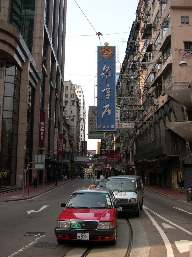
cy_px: 128
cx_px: 96
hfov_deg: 37.7
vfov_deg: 49.0
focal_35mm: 38
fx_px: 281
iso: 100
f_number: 2.8
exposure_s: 1/489
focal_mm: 8
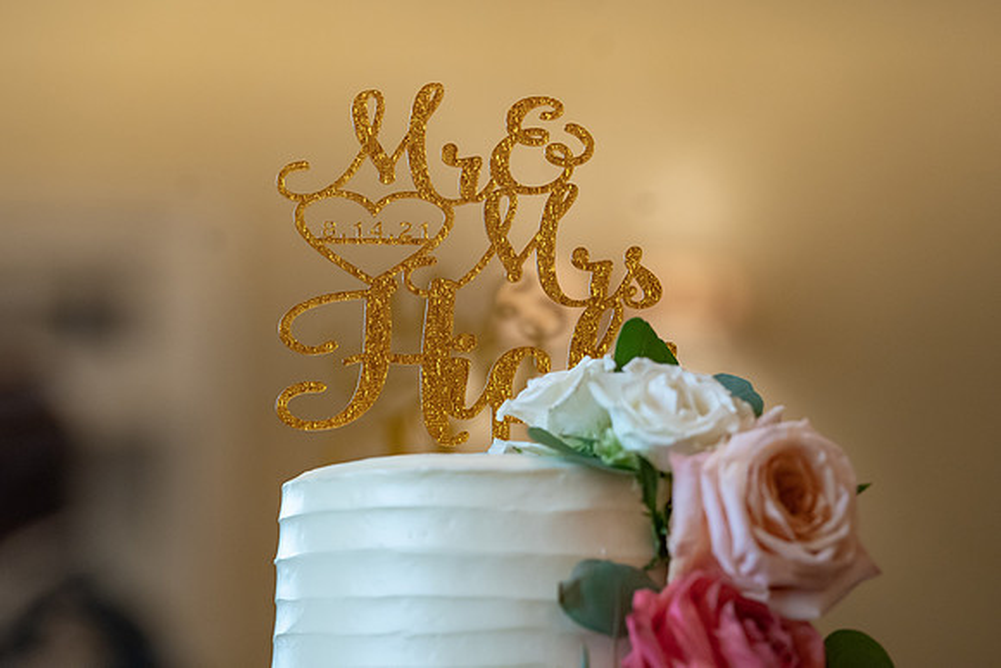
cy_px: 298
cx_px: 468
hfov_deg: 12.5
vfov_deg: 8.4
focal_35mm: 164
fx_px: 4555
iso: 2000
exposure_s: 1/100
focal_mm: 148
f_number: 4
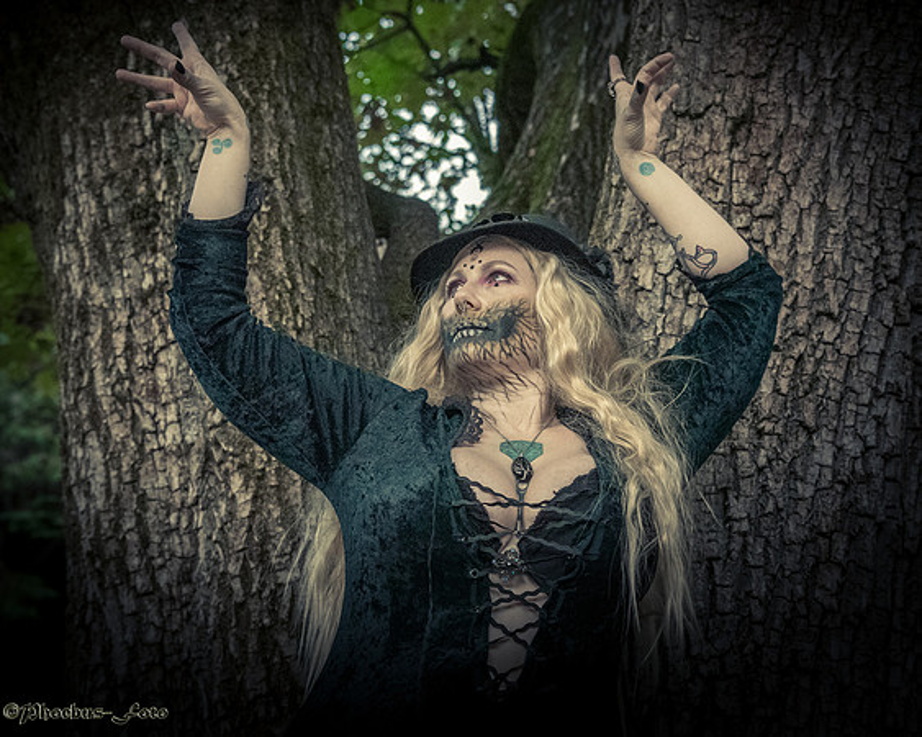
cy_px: 380
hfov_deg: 38.4
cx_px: 533
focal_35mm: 48
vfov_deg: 31.2
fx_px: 1319
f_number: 4.5
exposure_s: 1/320
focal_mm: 40
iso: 12800
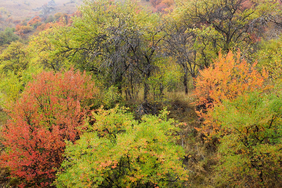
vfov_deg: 28.0
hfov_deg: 41.1
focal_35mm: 48
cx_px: 141
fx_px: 376
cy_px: 94
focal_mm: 16
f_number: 8
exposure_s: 1/60
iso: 200
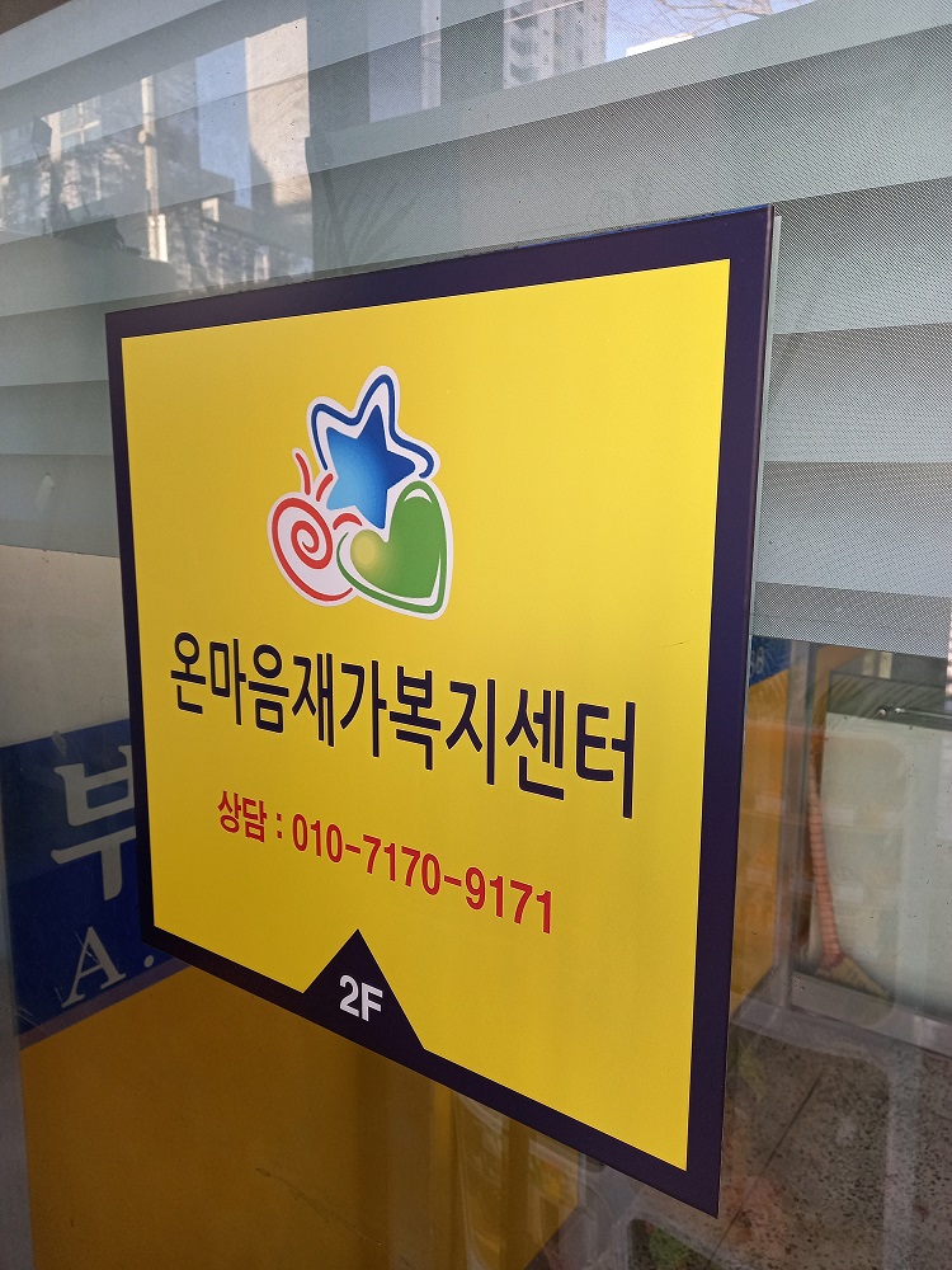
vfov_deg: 69.4
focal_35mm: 25
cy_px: 635
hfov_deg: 54.9
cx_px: 476
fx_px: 917
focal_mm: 4.6
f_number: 2
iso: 64
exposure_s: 1/59
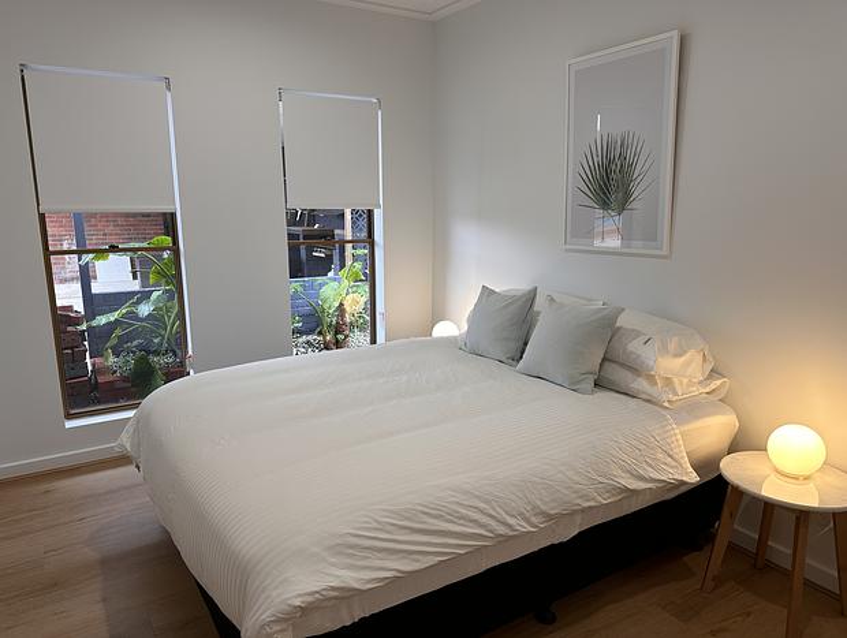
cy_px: 319
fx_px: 588
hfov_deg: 71.5
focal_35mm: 24
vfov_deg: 56.9
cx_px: 424
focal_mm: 6.86
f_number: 1.78
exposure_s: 1/100
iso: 100
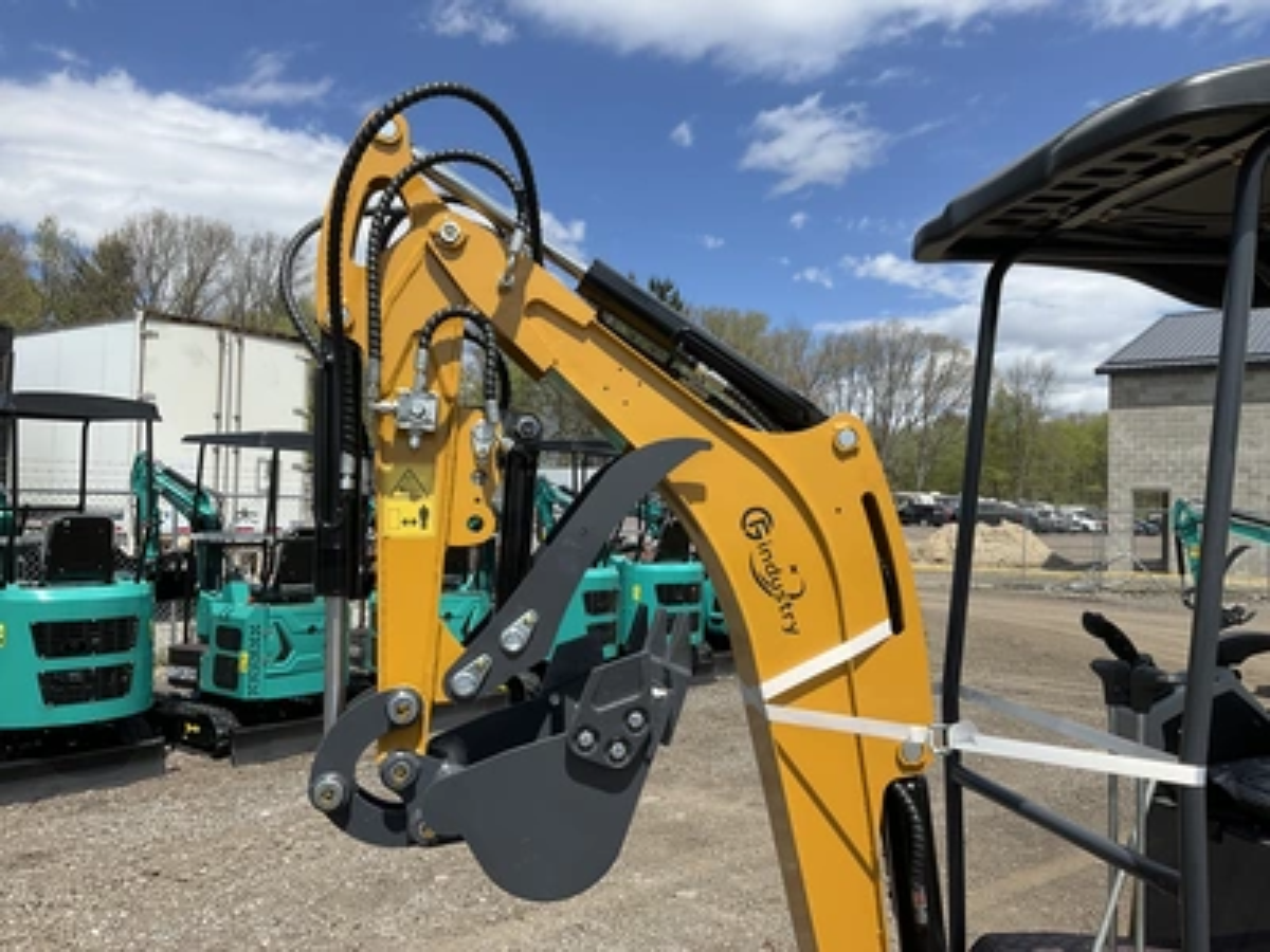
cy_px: 476
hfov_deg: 61.7
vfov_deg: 48.2
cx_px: 635
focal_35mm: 29
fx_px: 1064
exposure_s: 1/2141
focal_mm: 3
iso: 25
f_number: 1.8
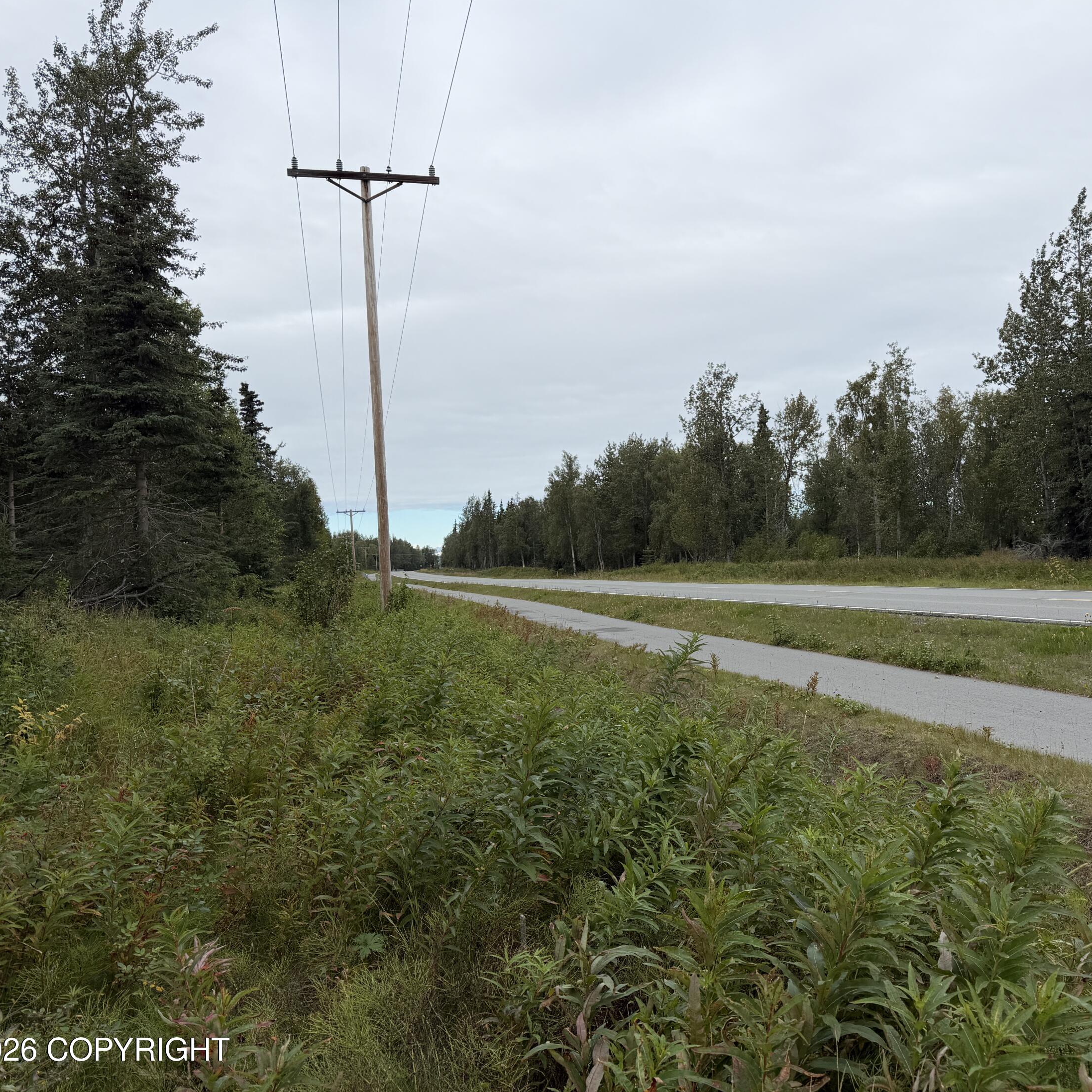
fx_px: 1035
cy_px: 541
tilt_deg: +1.3
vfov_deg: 55.6
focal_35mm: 29
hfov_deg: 54.9
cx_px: 688
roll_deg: +2.7
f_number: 1.78
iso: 80
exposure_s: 1/3759
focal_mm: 6.76
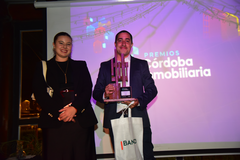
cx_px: 120
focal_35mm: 38
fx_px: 253
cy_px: 80
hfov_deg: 50.7
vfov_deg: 35.1
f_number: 4
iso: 2500
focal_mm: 38
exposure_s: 1/50
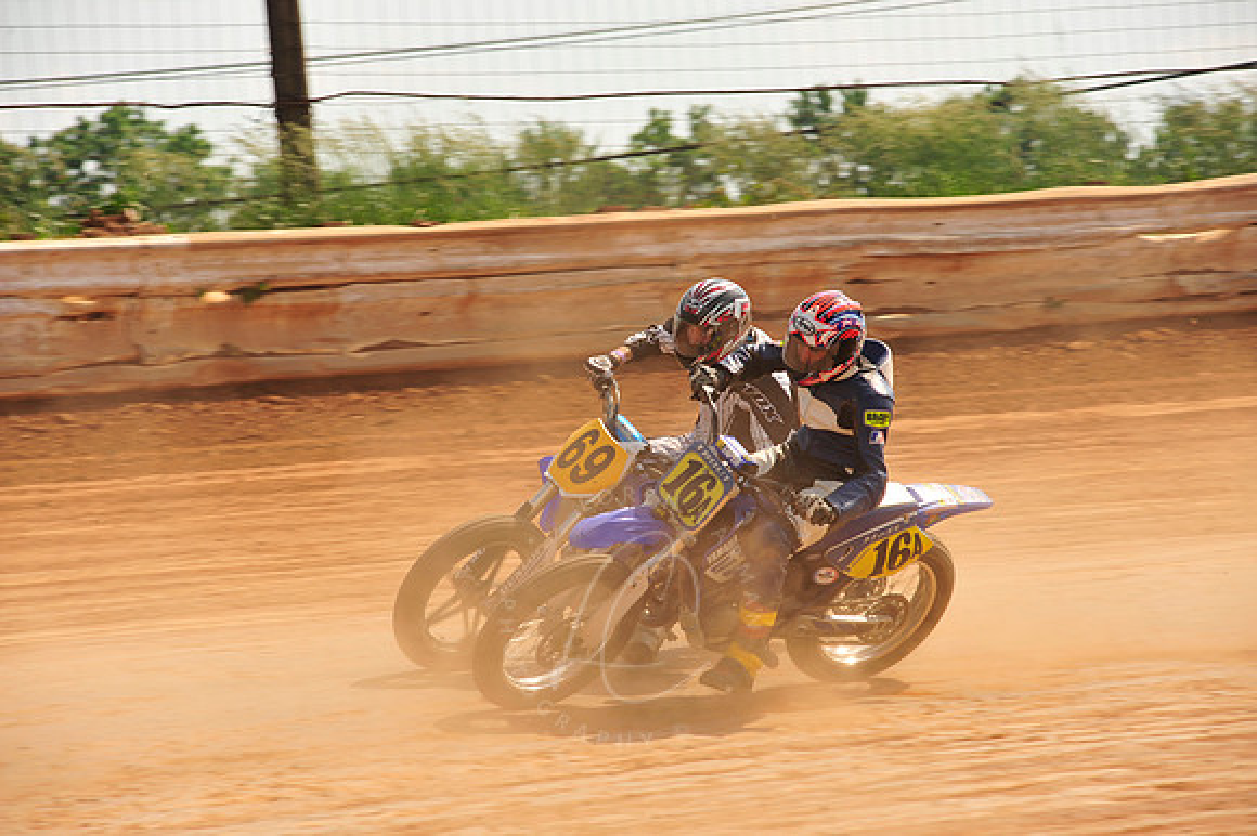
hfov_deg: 12.1
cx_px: 628
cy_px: 418
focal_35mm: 170
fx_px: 5932
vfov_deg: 8.1
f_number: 9
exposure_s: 1/400
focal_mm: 170
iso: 200
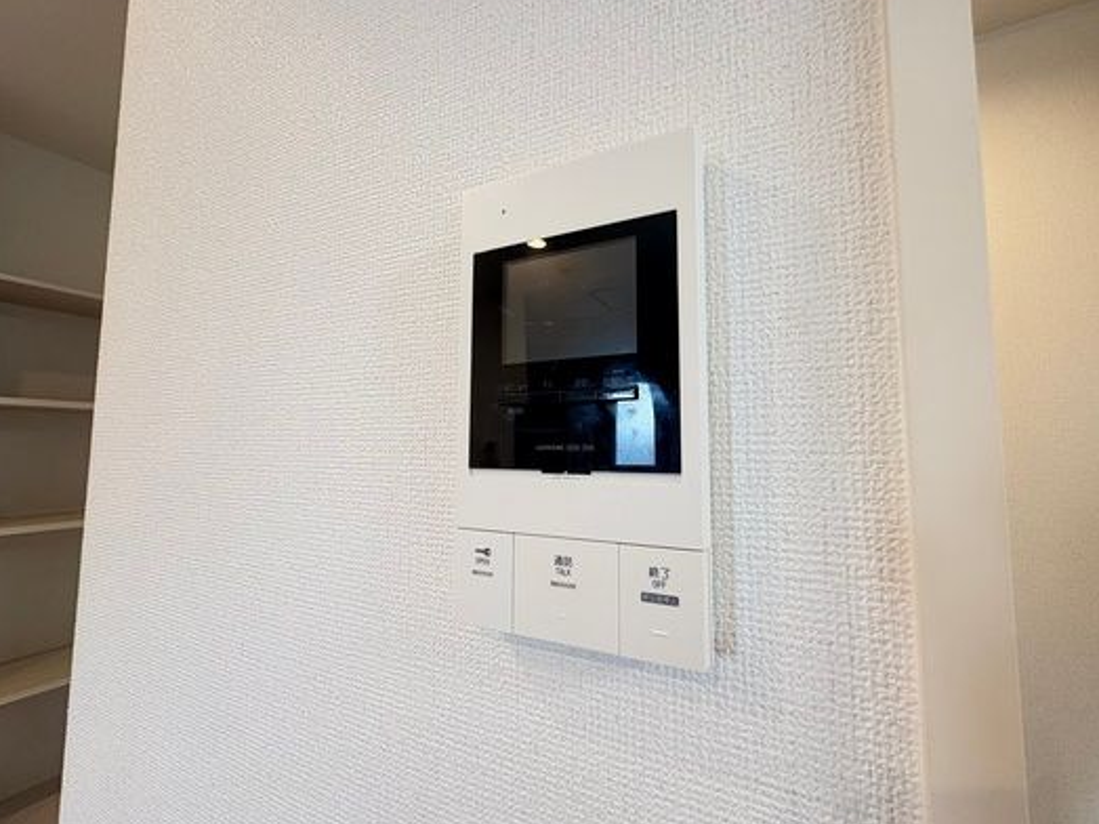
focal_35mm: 15
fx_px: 476
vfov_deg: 81.7
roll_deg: +0.2
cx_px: 582
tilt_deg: +4.1
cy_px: 408
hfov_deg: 98.1
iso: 250
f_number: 2.2
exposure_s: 1/60
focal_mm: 2.22
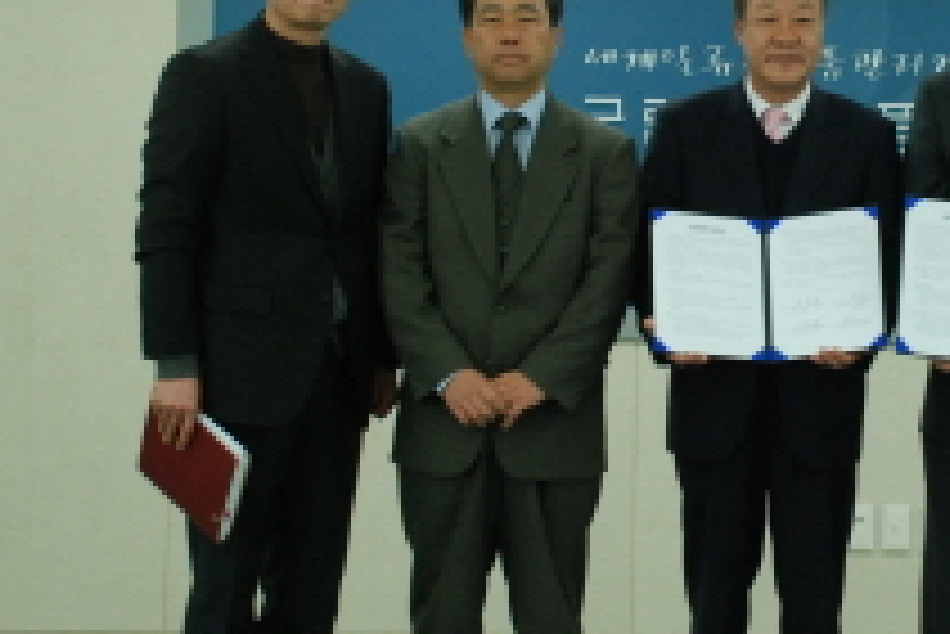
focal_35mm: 114
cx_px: 824
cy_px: 157
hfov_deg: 17.7
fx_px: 3010
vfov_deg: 12.0
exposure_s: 1/50
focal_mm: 32
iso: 640
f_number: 4.2
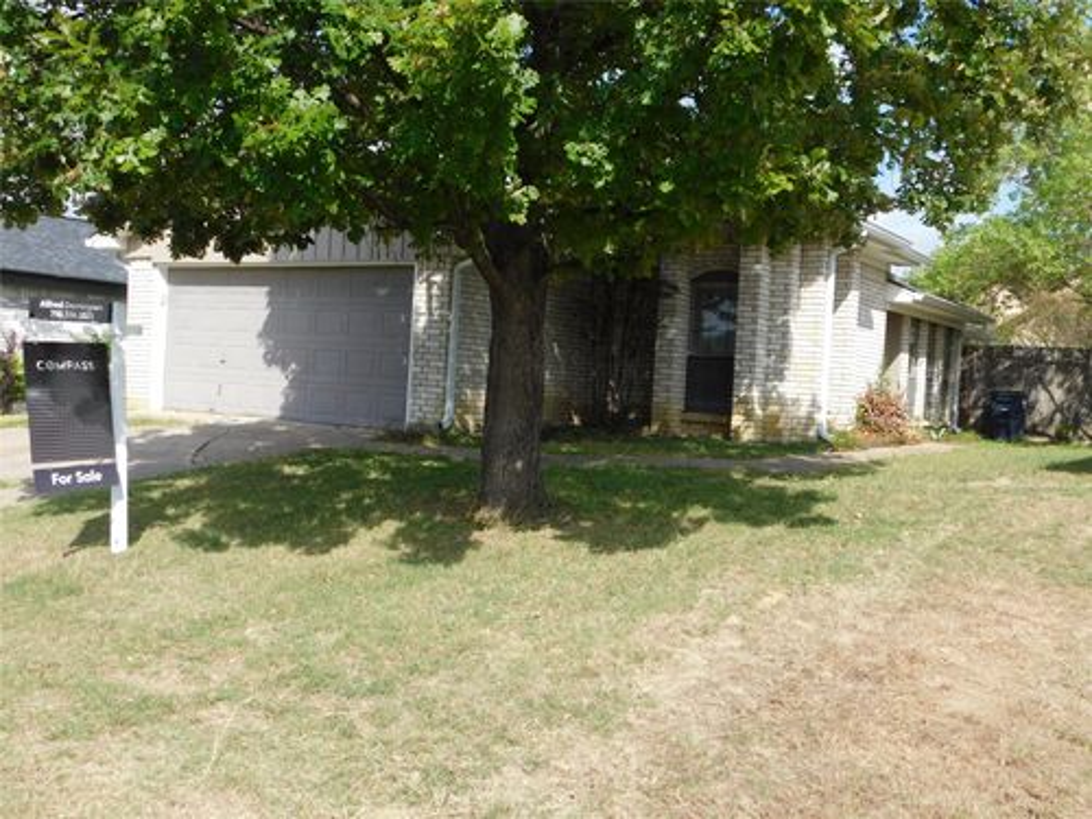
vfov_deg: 39.7
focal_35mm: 36
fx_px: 1136
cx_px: 546
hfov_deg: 51.4
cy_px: 410
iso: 125
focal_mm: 6.3
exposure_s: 1/1000
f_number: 3.5
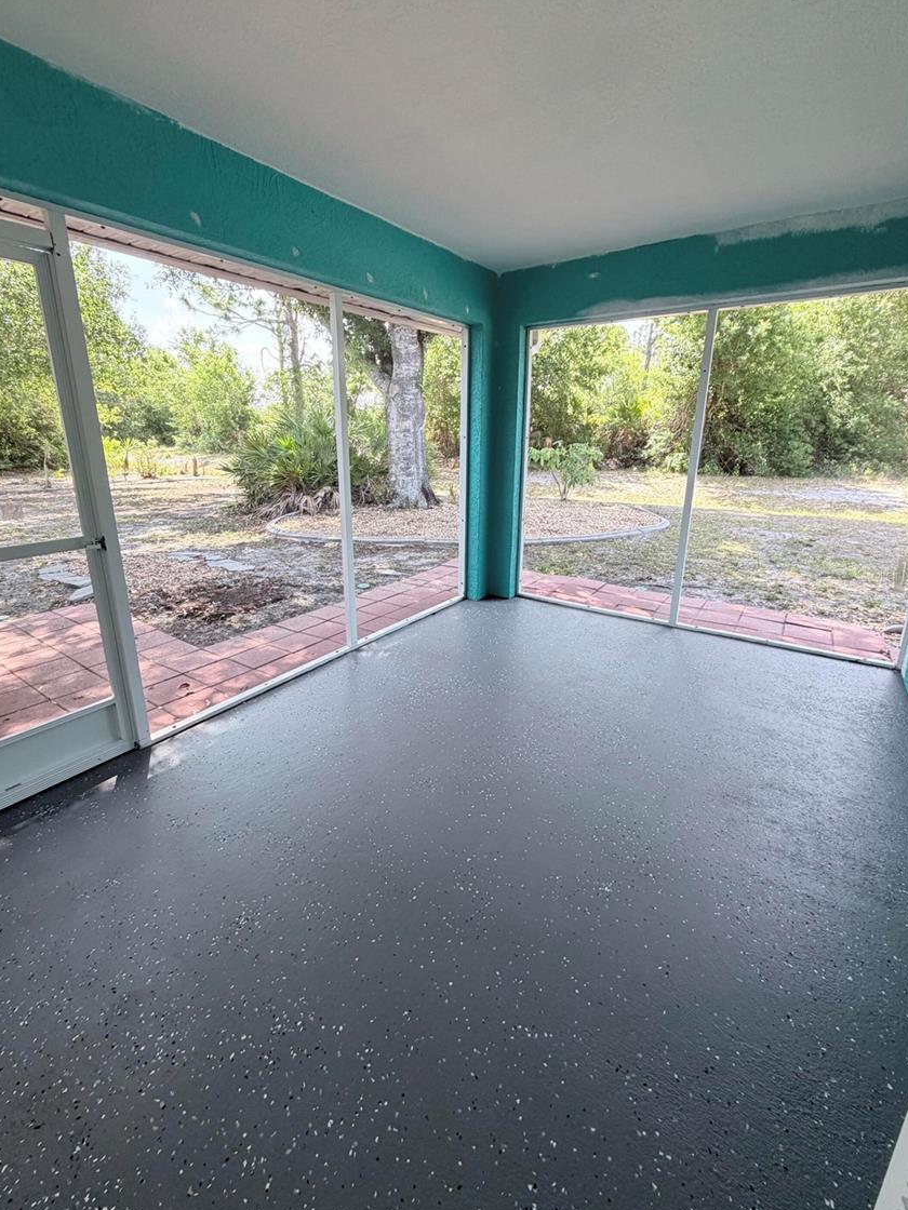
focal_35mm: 15
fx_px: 525
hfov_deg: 81.7
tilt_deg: -15.4
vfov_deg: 98.1
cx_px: 448
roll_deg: -0.1
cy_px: 575
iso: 80
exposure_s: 1/121
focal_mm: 2.22
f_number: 2.2
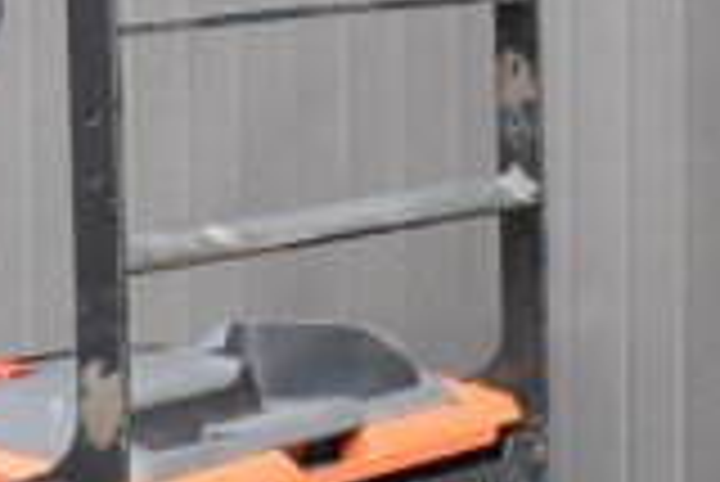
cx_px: 405
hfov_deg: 7.6
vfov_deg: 5.1
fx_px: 5405
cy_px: 414
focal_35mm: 270
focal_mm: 24
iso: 1600
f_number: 5
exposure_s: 1/25
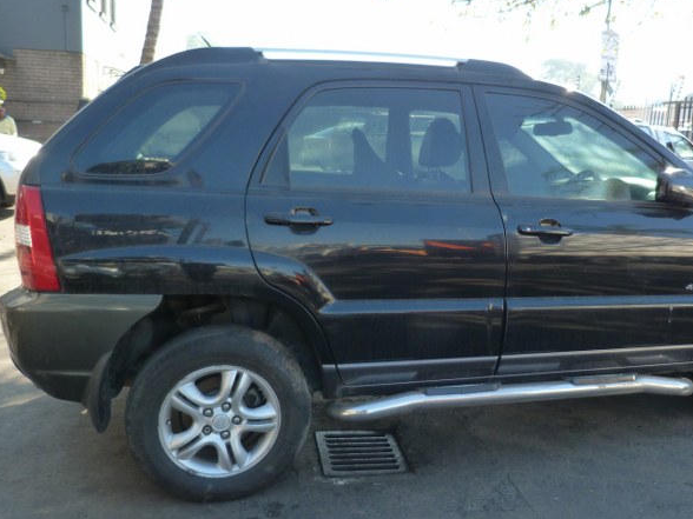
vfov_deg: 41.7
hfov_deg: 53.2
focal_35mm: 34
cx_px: 447
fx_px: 681
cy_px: 233
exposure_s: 1/125
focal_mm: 4.5
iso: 125
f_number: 2.8
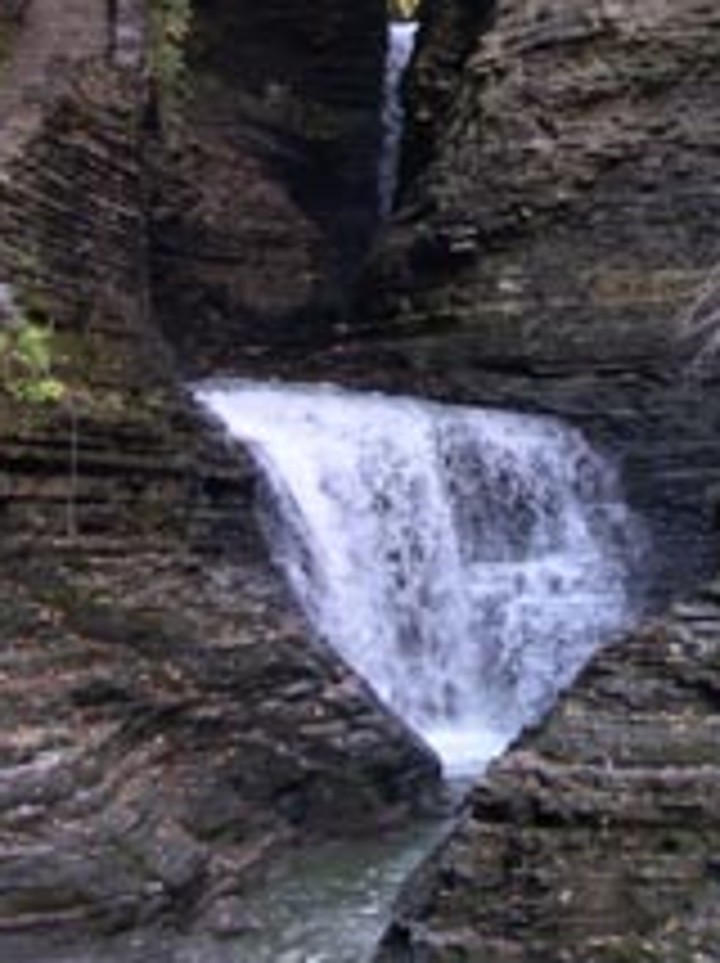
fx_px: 2445
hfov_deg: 16.7
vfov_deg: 22.0
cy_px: 176
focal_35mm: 88
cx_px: 477
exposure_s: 1/60
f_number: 3.1
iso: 400
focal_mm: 10.1
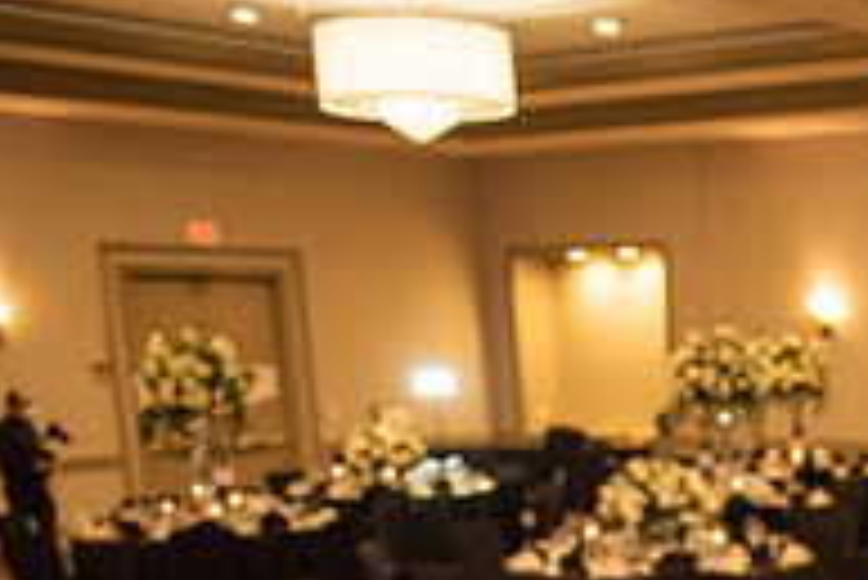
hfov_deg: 24.2
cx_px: 1156
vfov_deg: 17.2
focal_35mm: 72
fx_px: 1737
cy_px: 852
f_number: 2.8
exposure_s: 1/125
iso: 1600
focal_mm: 24
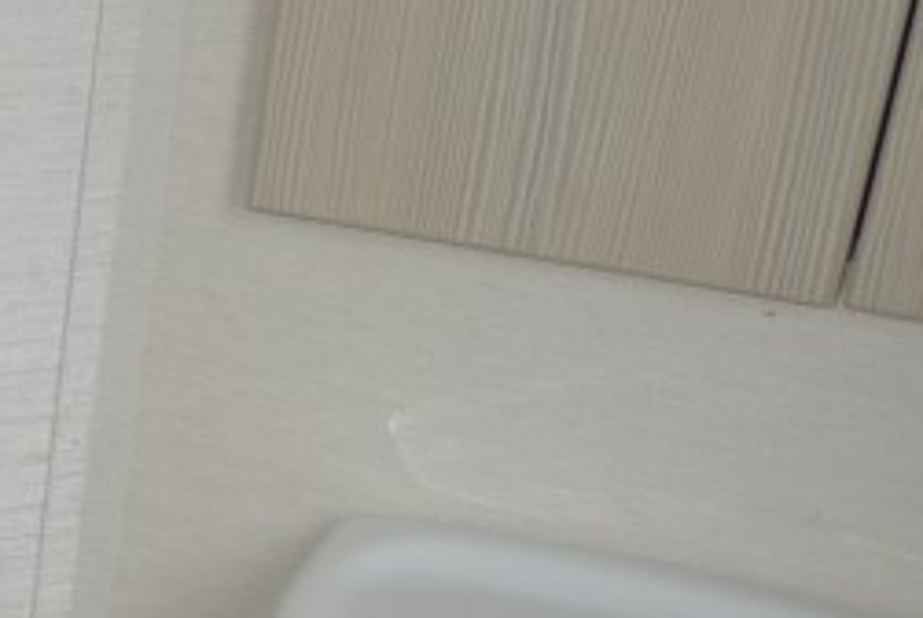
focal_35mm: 110
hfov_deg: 16.2
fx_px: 2824
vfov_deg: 11.9
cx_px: -627
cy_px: 934
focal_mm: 5.1
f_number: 2
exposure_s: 1/60
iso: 100
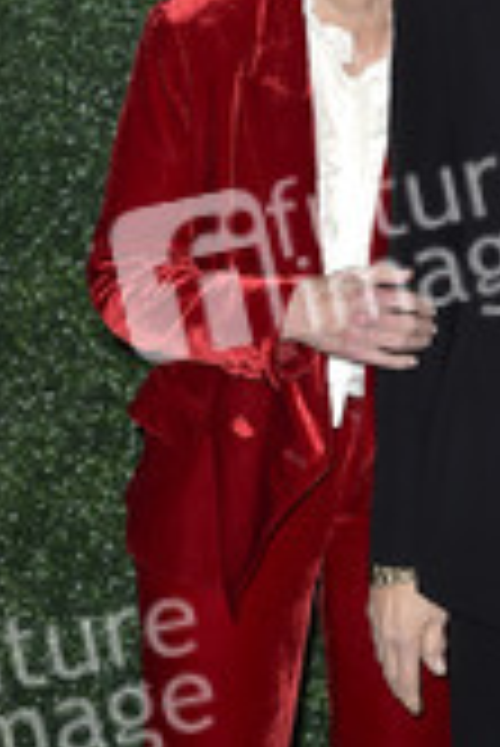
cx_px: 475
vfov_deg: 15.2
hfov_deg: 10.1
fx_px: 2806
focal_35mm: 135
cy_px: 482
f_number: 6.3
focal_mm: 56
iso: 400
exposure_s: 1/250
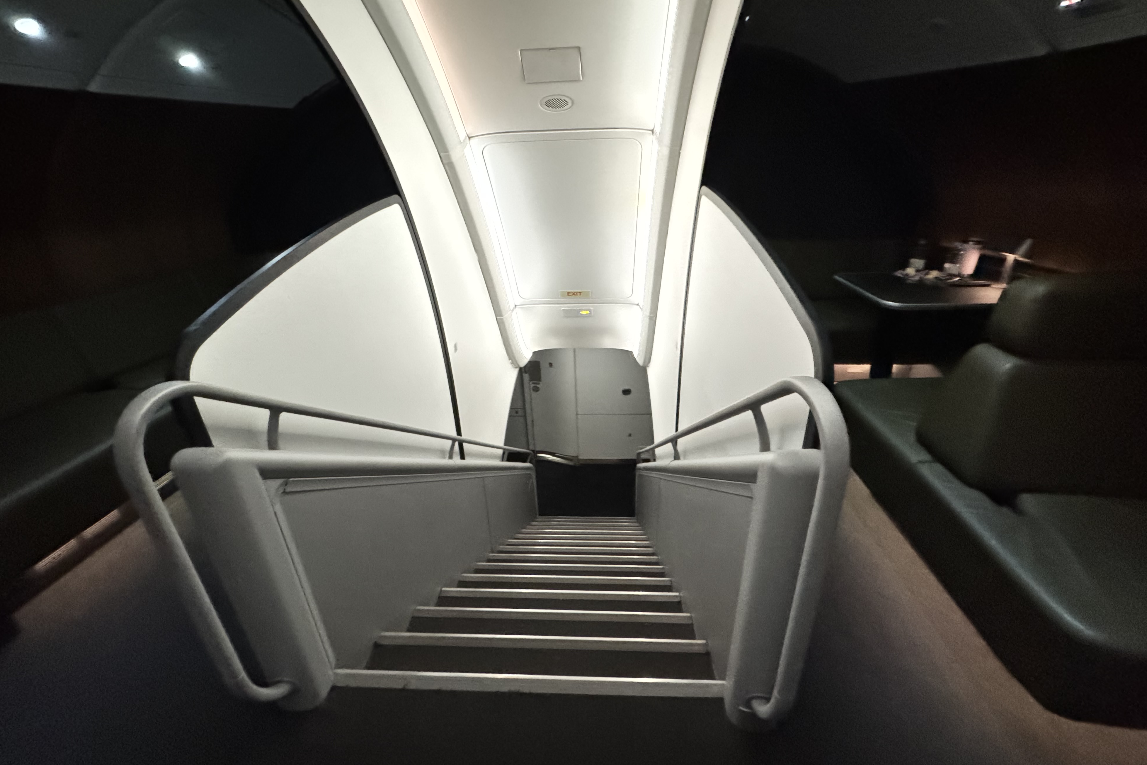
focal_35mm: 15
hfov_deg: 100.4
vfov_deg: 77.2
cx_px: 580
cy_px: 355
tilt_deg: -22.0
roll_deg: +2.4
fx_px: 478
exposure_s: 1/15
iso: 3200
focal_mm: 2.22
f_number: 2.2
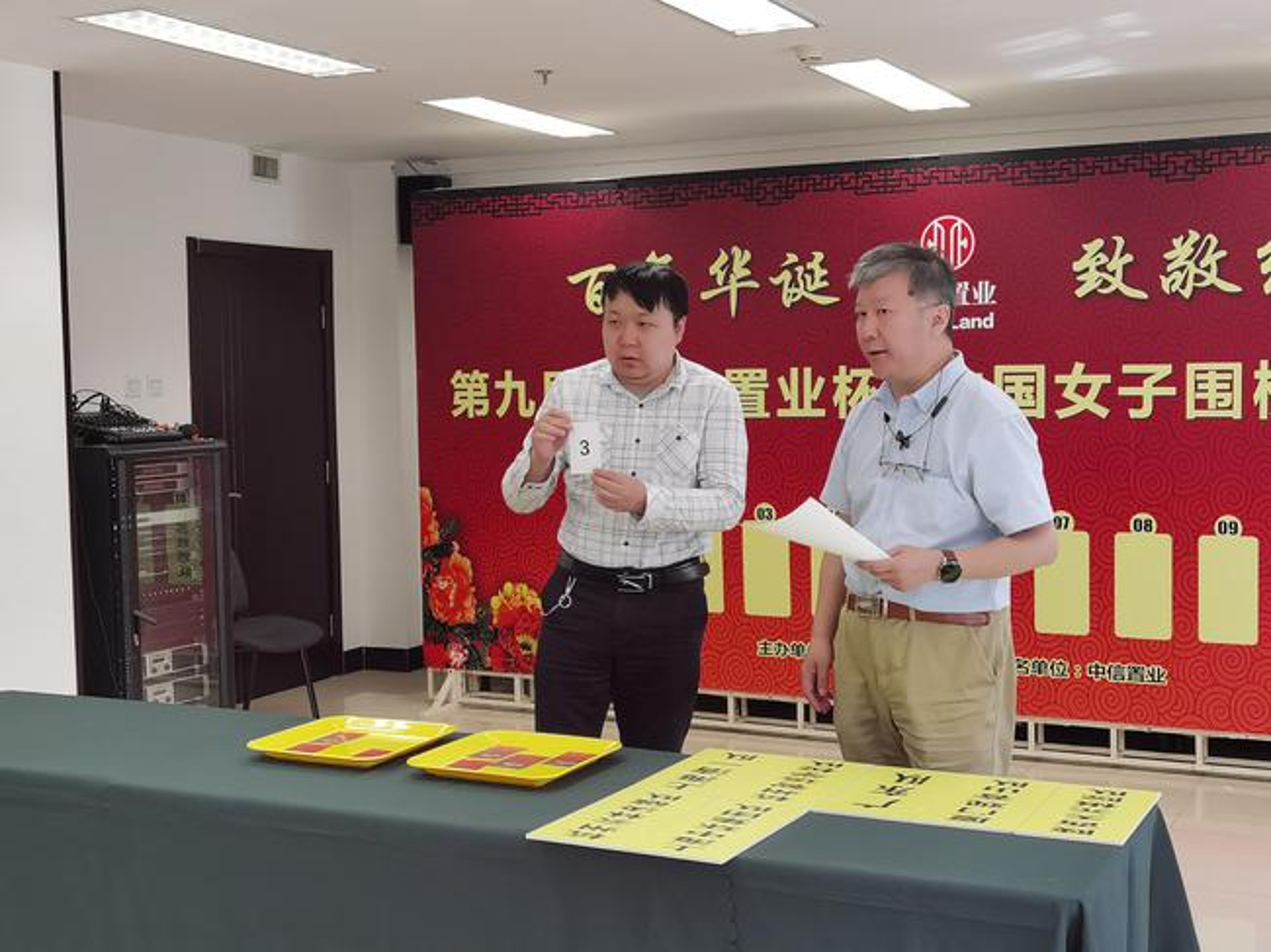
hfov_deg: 42.1
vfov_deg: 32.2
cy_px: 476
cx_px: 636
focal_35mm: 45
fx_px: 1652
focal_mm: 6.71
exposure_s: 1/100
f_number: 1.9
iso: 100
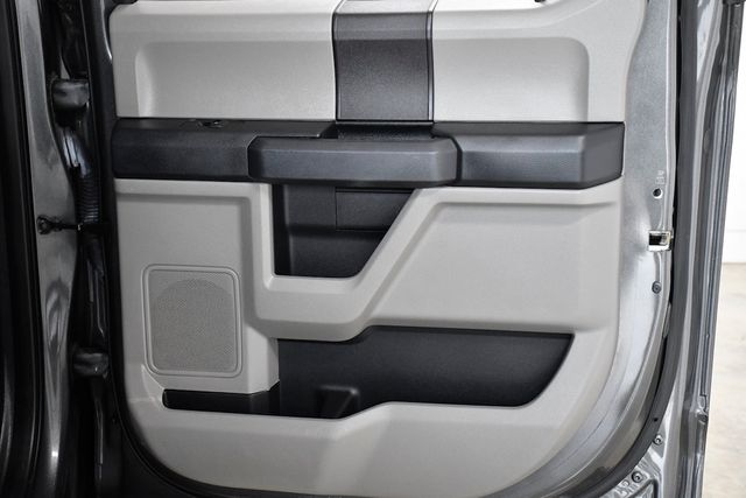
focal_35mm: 60
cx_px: 373
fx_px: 1244
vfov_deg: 22.6
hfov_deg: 33.4
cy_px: 249
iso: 2500
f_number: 4.5
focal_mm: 40
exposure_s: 1/320
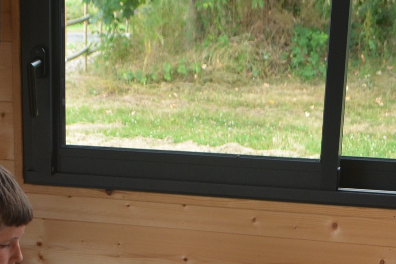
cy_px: 334
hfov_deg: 20.2
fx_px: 1100
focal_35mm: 100
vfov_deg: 13.3
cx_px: 86
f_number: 5
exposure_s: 1/100
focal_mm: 20
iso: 400
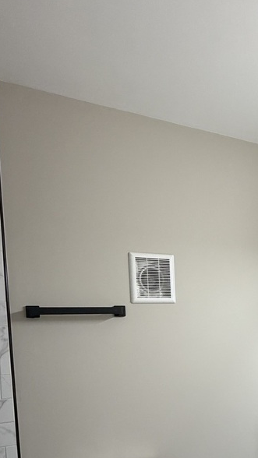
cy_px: 350
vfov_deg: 63.5
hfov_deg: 38.6
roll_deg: +2.1
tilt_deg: -3.9
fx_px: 340
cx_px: 232
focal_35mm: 28
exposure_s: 1/120
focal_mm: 2.22
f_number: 2.2
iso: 320
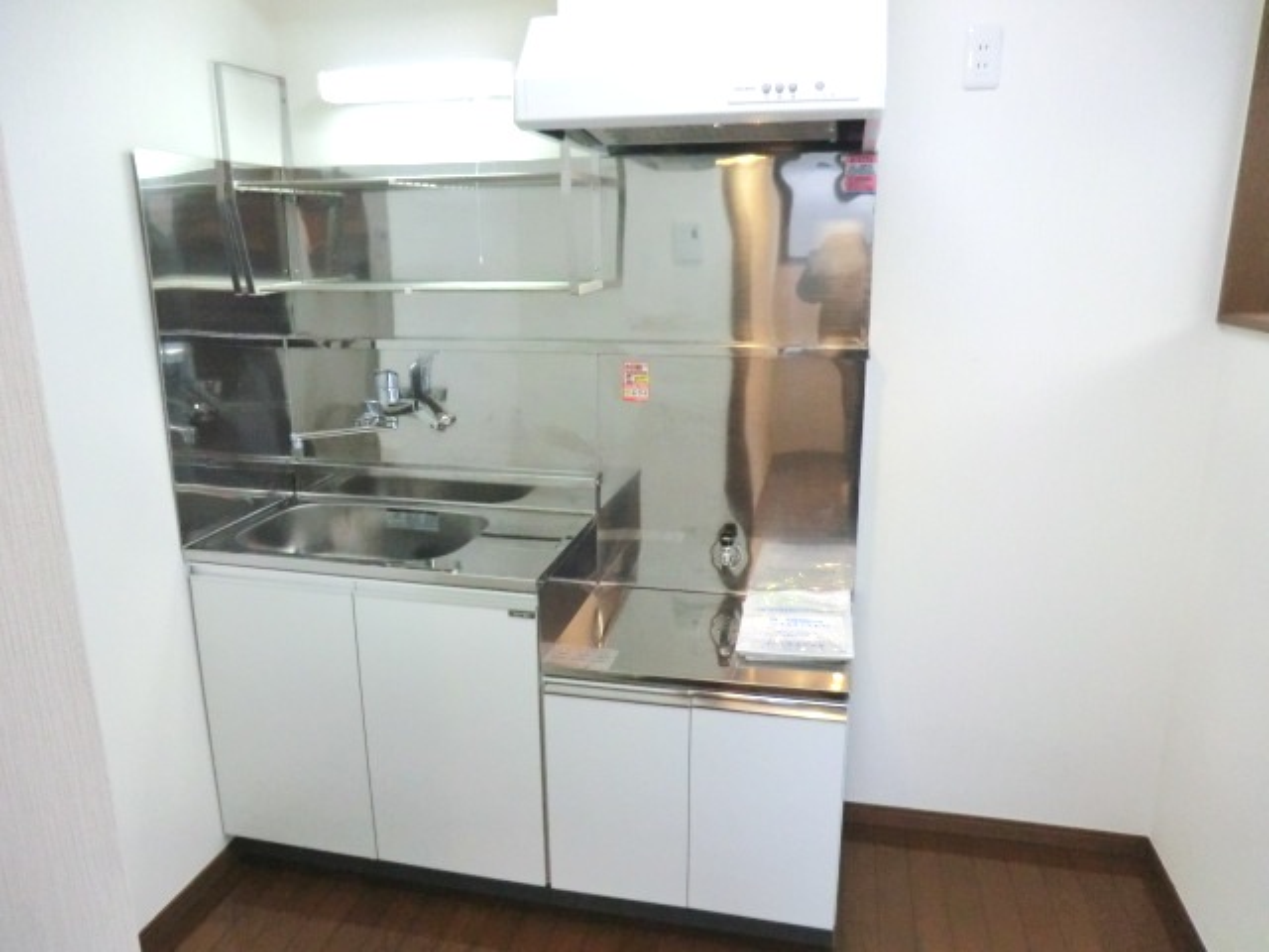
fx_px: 880
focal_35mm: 24
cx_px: 634
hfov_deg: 71.6
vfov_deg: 56.8
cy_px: 476
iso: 640
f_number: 3.2
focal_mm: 4.3
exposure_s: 1/60
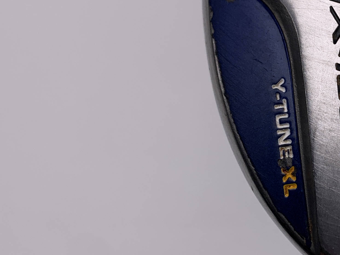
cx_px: 363
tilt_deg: -71.4
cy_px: 91
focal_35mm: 71
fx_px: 697
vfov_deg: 20.7
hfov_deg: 25.6
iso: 25
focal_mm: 4.25
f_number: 1.8
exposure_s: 1/495
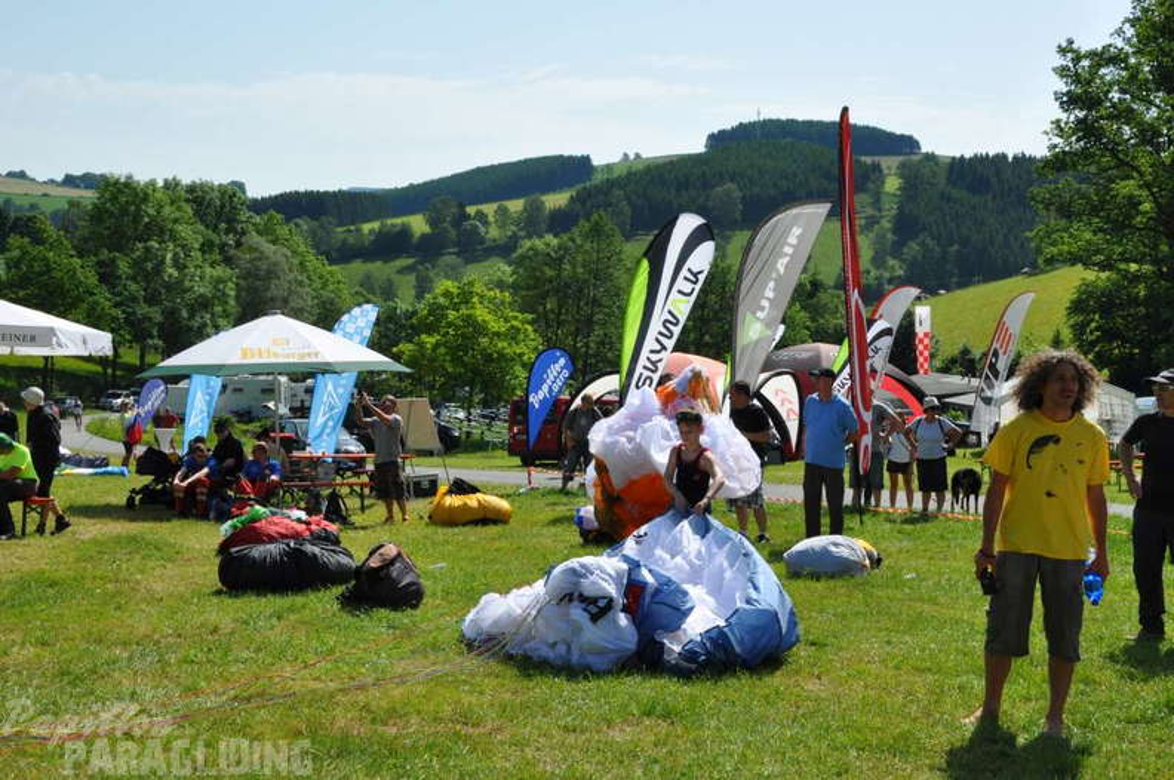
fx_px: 1563
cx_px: 587
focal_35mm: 48
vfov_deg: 28.0
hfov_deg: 41.2
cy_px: 390
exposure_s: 1/200
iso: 200
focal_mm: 32
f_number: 14
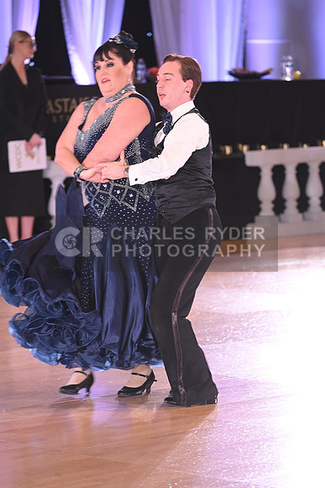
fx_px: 2301
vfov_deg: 12.1
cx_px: 162
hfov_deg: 8.1
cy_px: 244
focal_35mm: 170
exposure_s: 1/200
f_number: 5
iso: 2000
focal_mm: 170
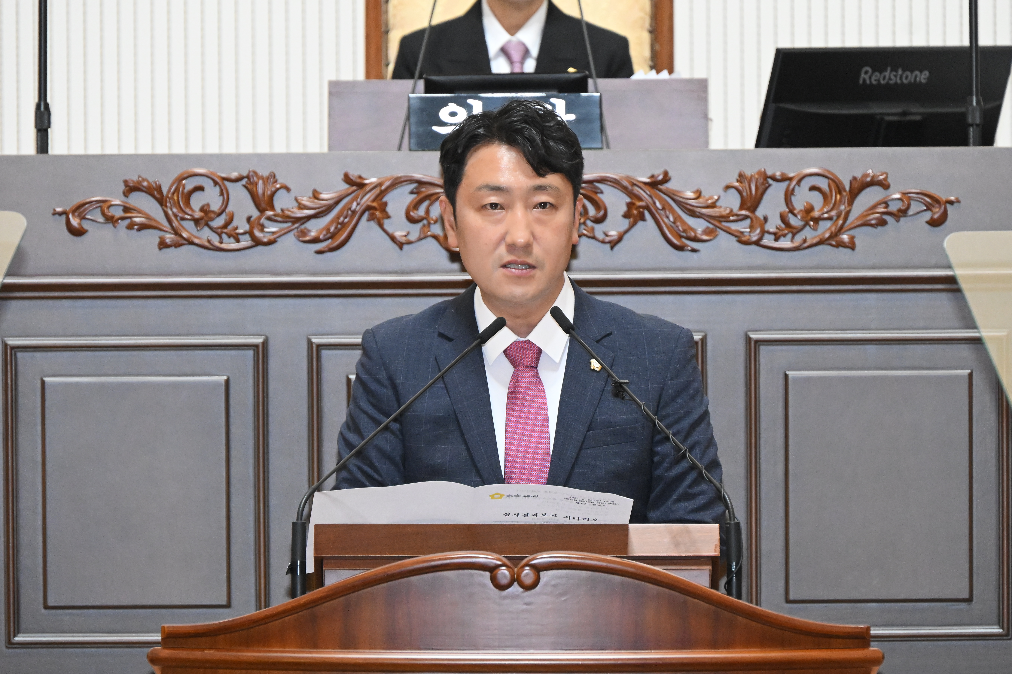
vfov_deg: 4.6
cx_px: 506
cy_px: 337
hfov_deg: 6.9
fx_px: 8431
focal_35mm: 300
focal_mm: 200
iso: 5000
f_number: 6.3
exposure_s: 1/250
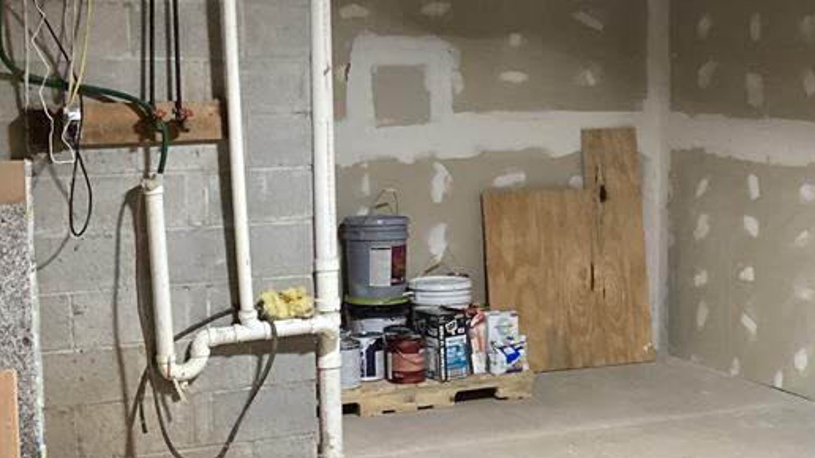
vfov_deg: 18.0
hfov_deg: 31.4
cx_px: 479
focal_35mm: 67
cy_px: 202
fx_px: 1448
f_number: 2.4
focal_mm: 3.3
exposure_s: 1/33
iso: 250
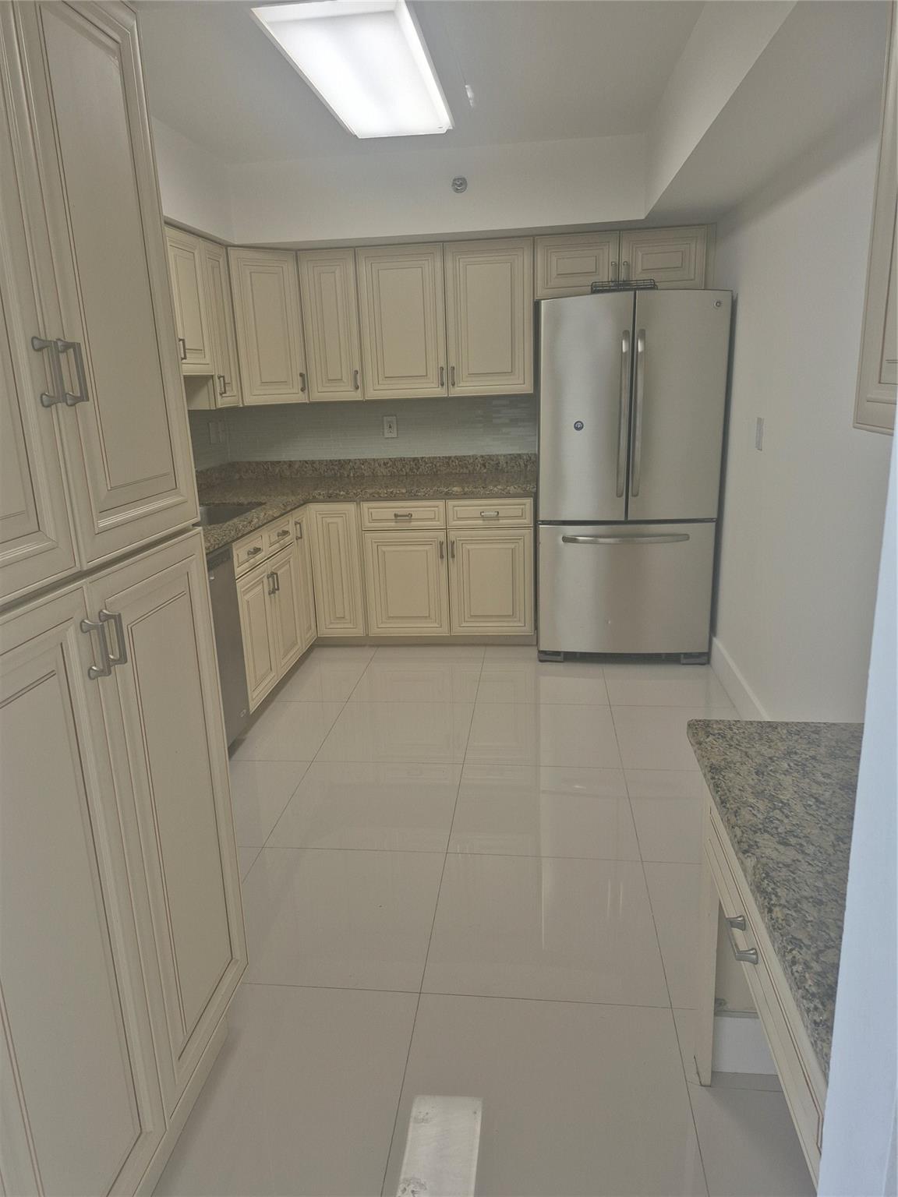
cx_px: 449
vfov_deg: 73.9
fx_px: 796
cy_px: 598
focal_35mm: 23
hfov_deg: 58.9
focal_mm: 5.4
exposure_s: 1/120
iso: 80
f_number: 1.8
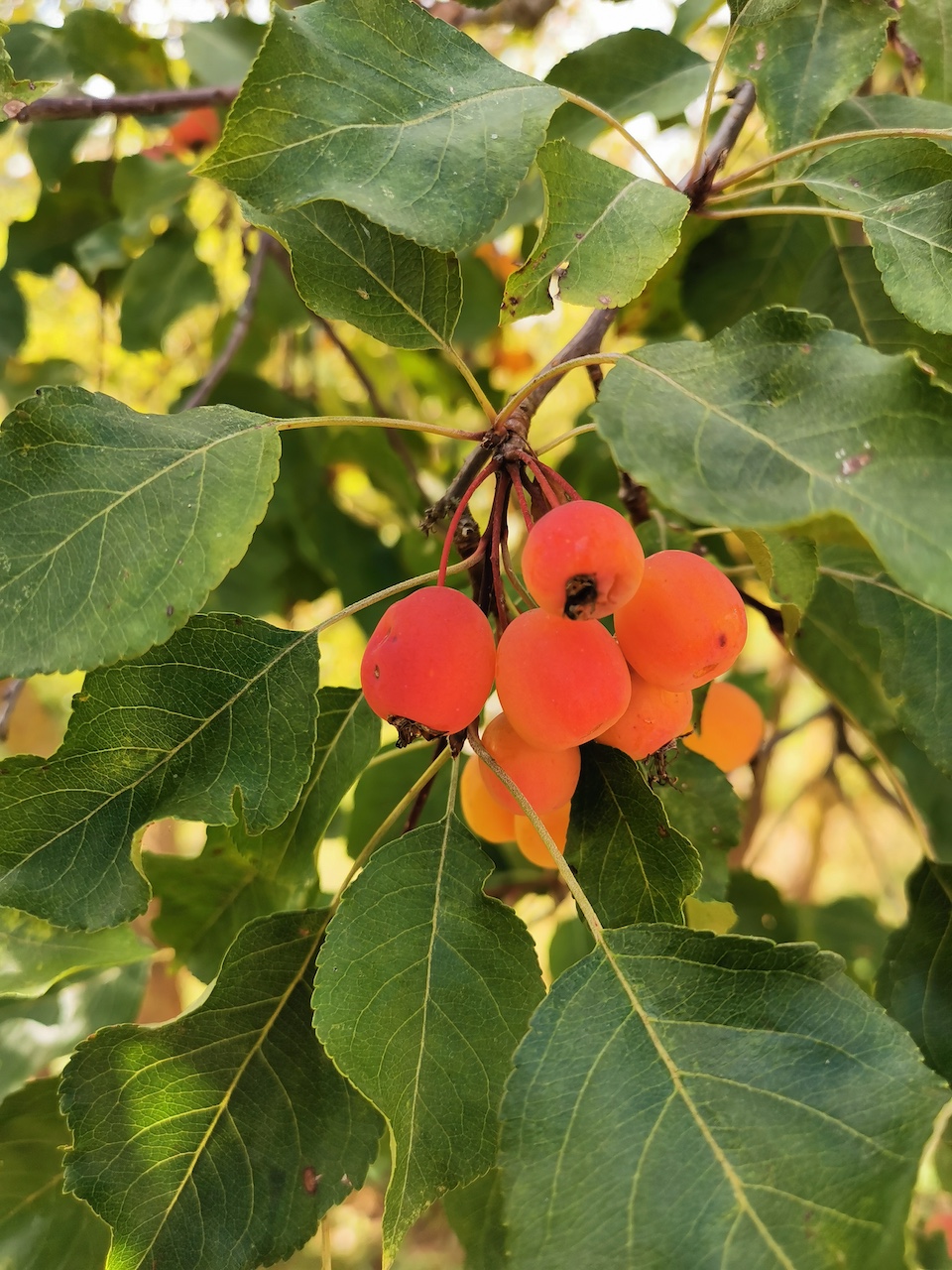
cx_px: 476
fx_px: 1100
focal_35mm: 30
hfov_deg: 46.8
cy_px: 635
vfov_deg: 60.0
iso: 50
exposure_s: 1/578
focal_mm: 5.58
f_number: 1.8
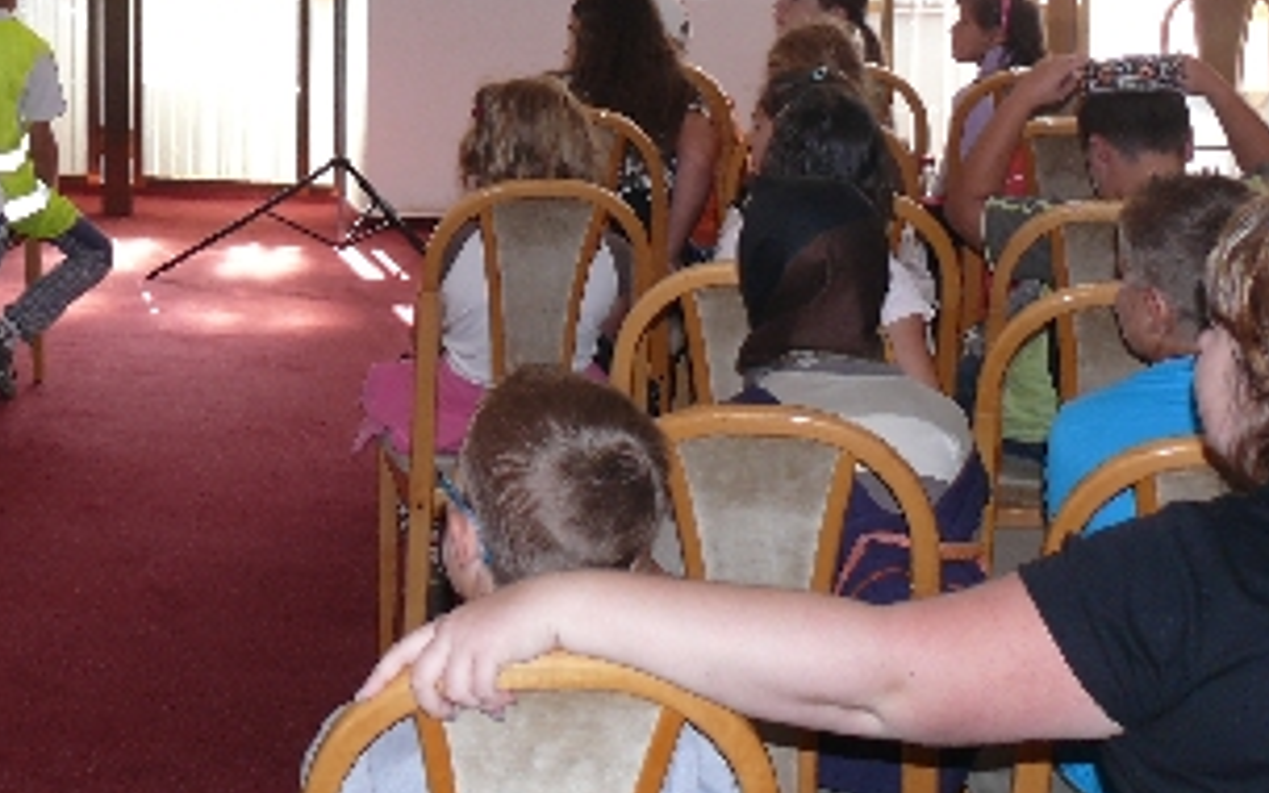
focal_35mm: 78
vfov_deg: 16.3
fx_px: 2698
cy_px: -21
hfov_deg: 25.8
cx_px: 192
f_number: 2.8
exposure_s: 1/40
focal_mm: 7.4
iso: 100
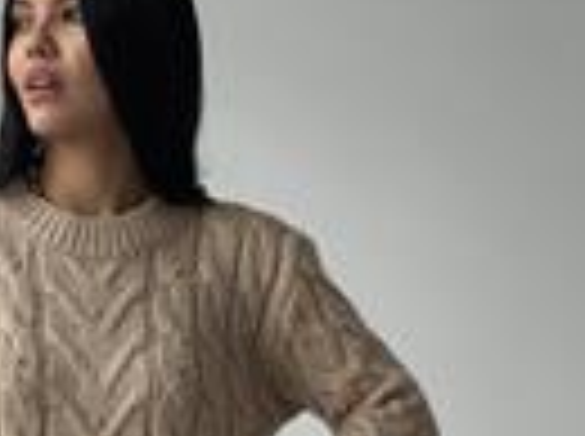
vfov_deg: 9.3
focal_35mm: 153
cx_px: 72
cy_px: 717
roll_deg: +1.2
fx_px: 2581
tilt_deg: -10.8
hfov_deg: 12.8
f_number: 1.78
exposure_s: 1/460
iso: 80
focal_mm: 6.86
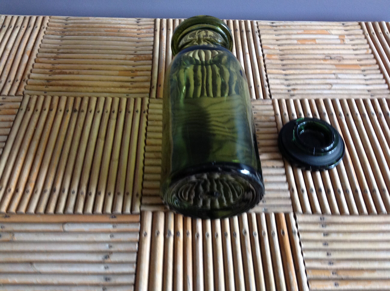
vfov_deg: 40.6
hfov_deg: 52.7
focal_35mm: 35
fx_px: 394
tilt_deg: -52.5
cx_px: 195
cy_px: 146
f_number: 2.4
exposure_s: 1/15
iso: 160
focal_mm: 4.28
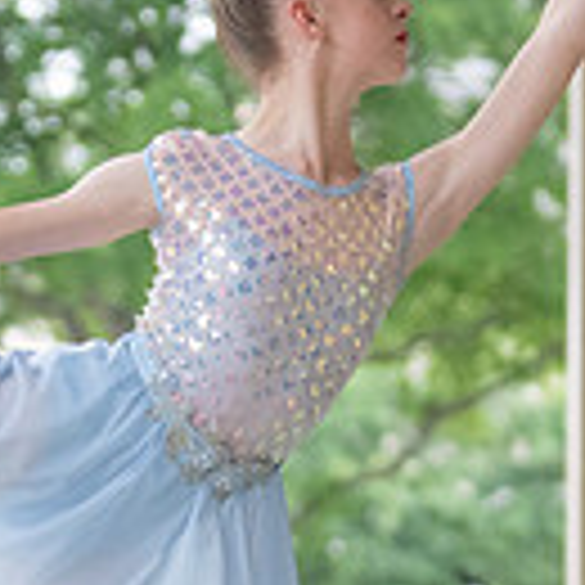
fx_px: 6137
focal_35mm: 321
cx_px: 156
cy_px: 529
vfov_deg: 5.4
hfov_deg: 5.5
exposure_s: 1/1000
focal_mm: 70
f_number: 2.8
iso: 2500
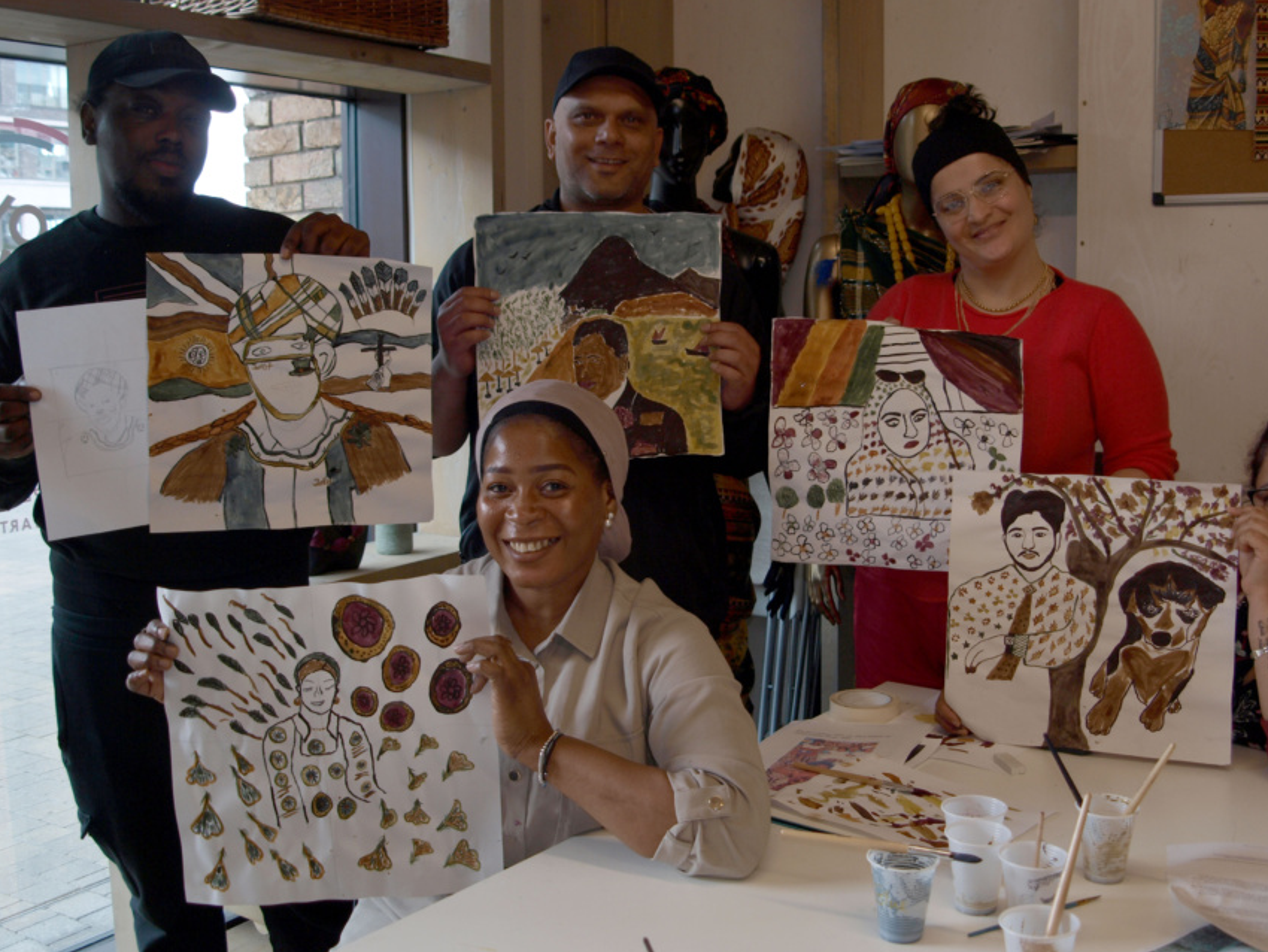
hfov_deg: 48.9
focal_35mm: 38
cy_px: 435
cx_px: 694
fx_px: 1392
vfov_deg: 37.7
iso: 100
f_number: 3.5
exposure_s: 1/60
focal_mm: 17
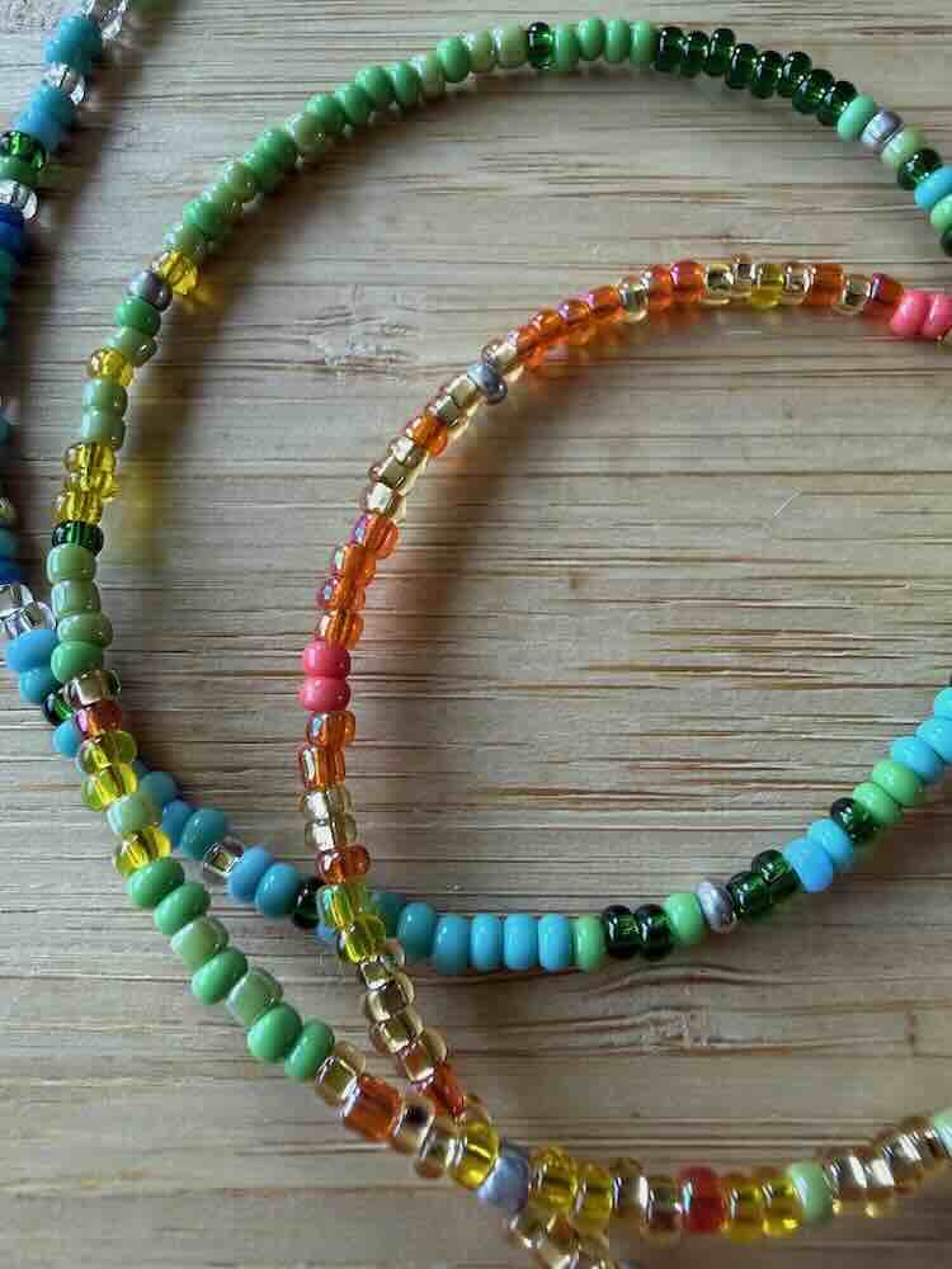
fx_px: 953
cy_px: 634
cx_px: 476
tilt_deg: -76.1
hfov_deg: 53.1
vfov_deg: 67.3
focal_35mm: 26
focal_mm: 2.22
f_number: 2.2
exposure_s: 1/120
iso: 250
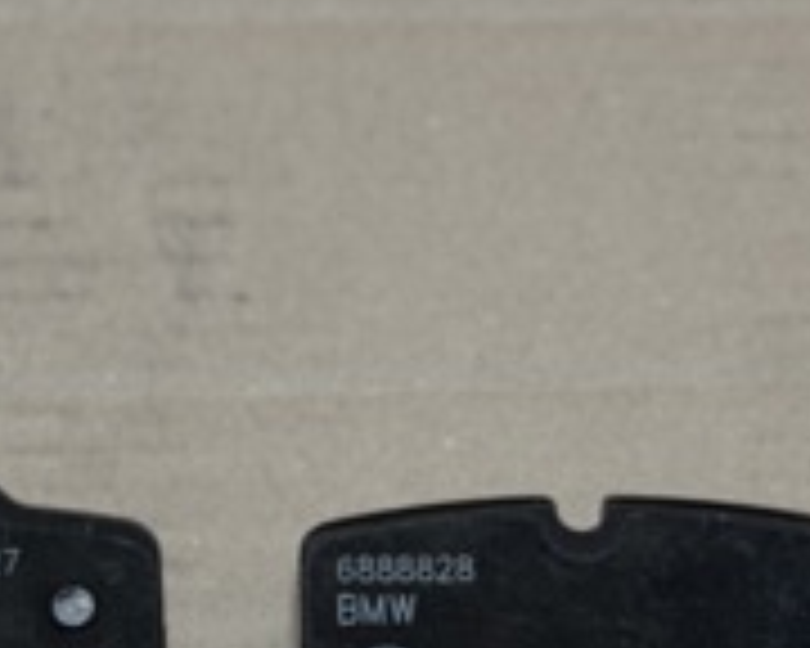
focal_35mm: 125
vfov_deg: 12.0
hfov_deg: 15.3
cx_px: 209
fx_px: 2997
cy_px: 864
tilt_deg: -70.0
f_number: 1.78
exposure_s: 1/50
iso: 160
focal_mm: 6.76
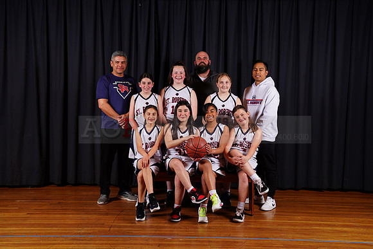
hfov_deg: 40.3
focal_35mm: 49
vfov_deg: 27.5
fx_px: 508
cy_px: 124
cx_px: 186
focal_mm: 49
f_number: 5.6
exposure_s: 1/200
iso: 200
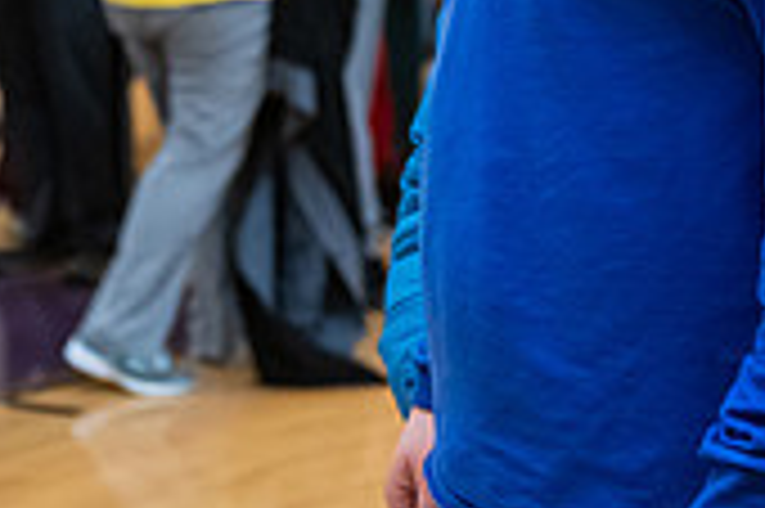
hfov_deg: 12.5
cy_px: -299
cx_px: 153
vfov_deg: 8.1
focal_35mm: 164
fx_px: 3482
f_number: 3.2
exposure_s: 1/200
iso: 2500
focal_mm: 48
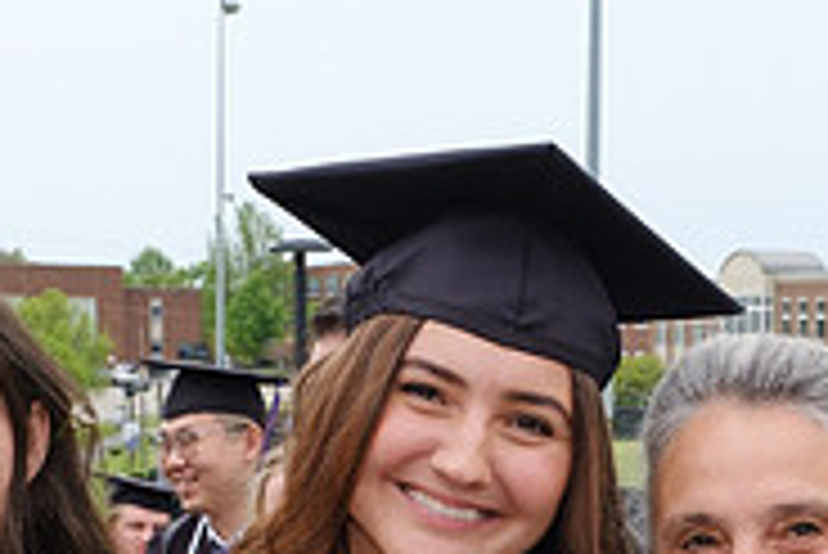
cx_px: 502
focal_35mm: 115
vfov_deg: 11.4
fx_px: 2647
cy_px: 853
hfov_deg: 17.8
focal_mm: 17
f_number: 8
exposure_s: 1/125
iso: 200
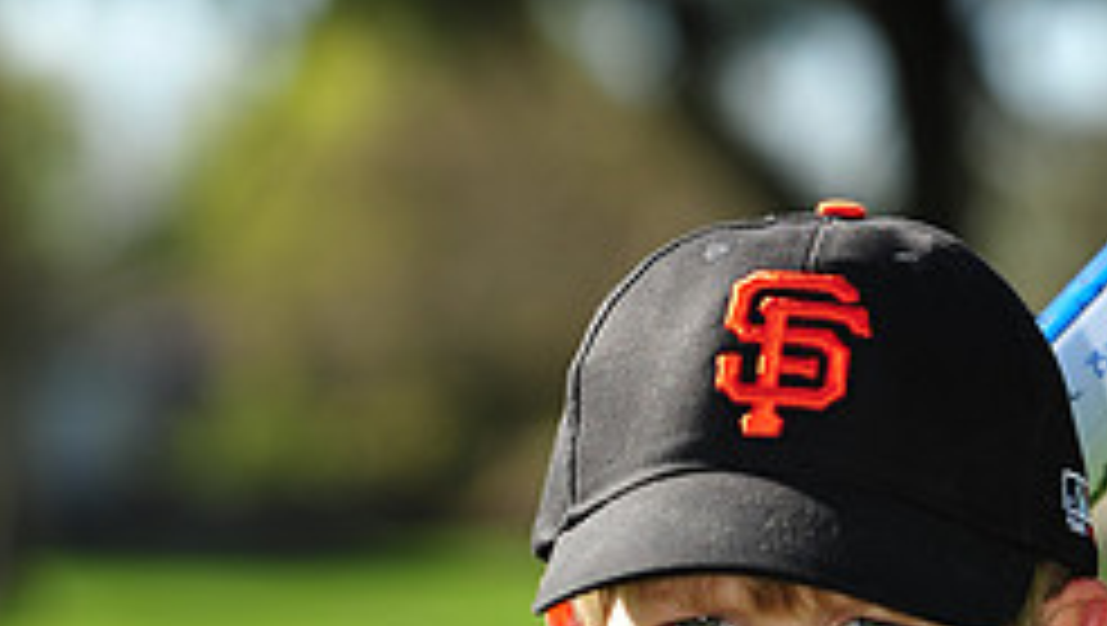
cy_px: 896
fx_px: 8110
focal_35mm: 276
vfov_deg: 4.4
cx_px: 752
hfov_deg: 7.8
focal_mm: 112
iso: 200
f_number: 4.5
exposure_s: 1/1000
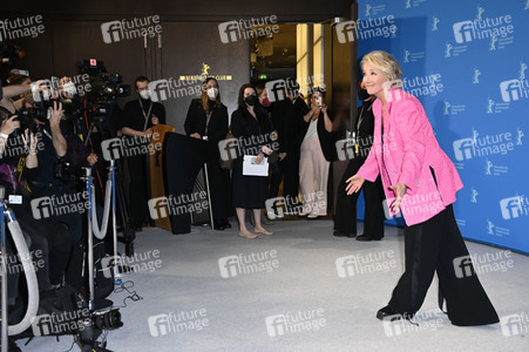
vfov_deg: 31.8
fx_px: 617
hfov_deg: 46.4
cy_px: 176
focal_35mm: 42
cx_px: 264
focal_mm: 42
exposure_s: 1/200
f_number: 5.6
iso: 1600
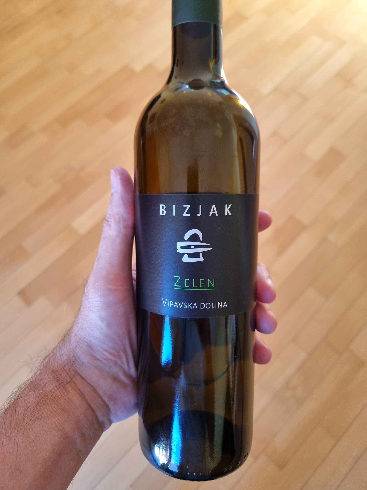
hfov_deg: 53.1
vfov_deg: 67.3
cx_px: 184
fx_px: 368
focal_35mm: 26
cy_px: 245
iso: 200
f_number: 1.8
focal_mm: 5.4
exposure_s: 1/100
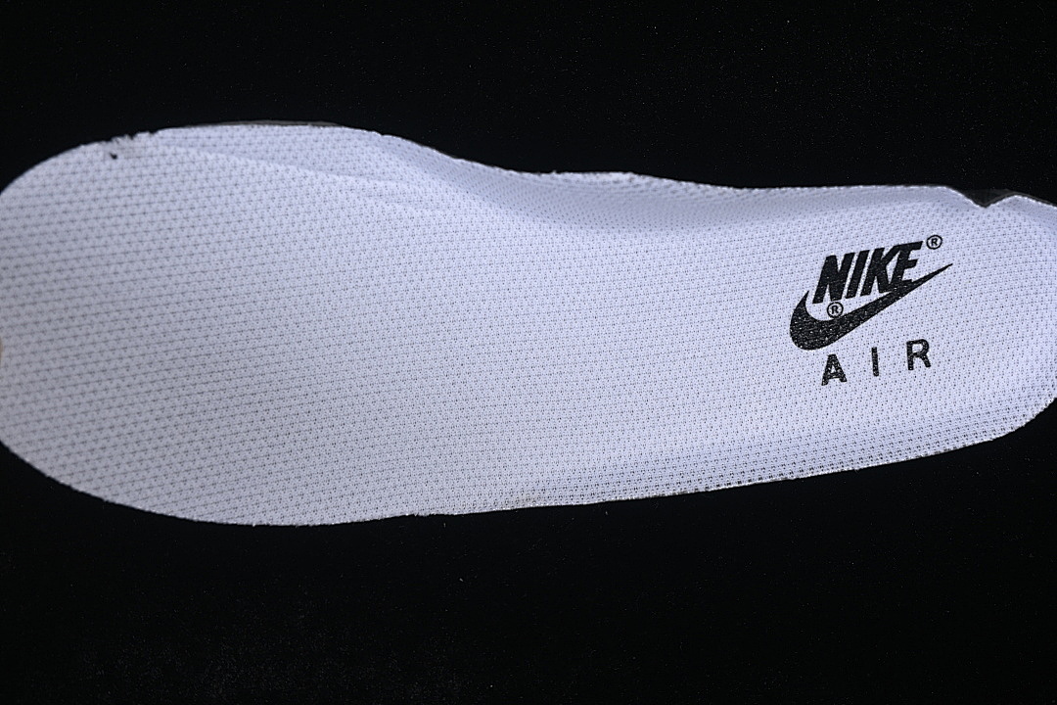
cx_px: 528
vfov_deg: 18.2
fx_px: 2202
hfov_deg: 27.0
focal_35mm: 75
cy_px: 352
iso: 160
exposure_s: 1/80
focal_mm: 50
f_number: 7.1
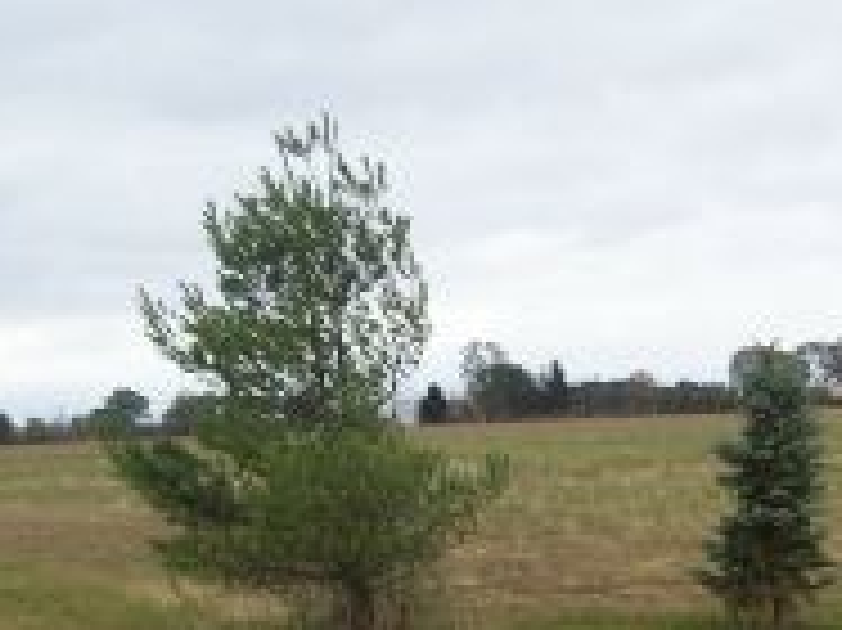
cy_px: 446
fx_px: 1872
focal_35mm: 77
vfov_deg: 19.0
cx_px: 450
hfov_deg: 25.3
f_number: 2.7
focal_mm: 6
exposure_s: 1/131
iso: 80
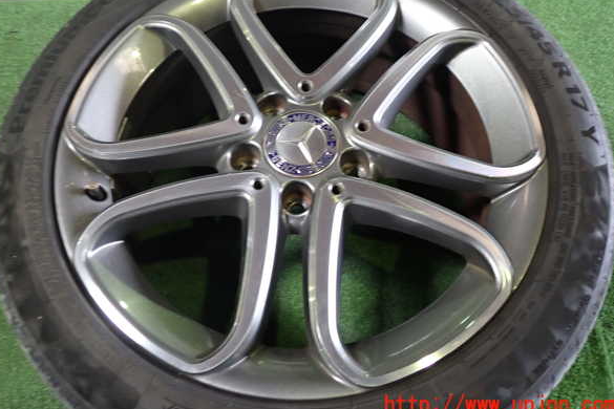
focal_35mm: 32
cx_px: 306
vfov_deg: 41.1
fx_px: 546
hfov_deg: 58.7
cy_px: 182
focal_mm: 5.4
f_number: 2.3
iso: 320
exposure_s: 1/30
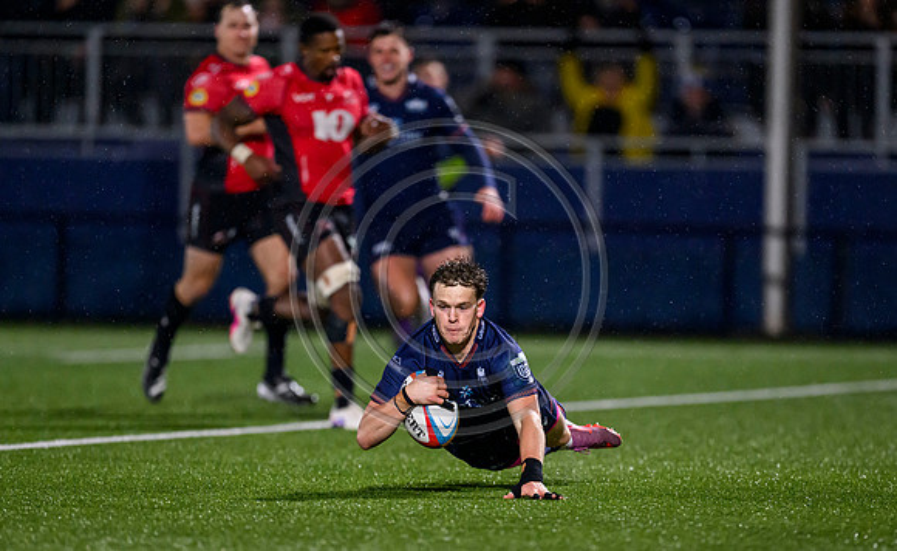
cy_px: 328
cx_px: 505
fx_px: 11352
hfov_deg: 4.5
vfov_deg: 2.8
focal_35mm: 467
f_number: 3.2
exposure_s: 1/2000
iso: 8000
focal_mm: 400
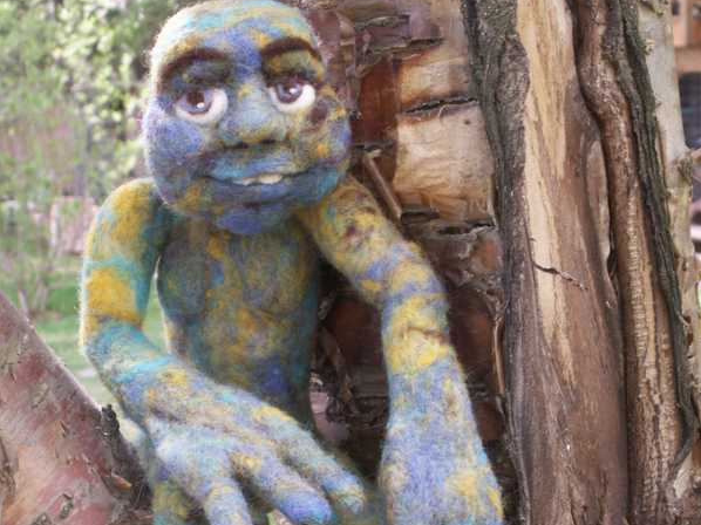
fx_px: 1680
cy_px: 439
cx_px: 350
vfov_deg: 17.6
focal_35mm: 83
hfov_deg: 23.6
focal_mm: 10.28
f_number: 3.5
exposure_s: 1/40
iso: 50
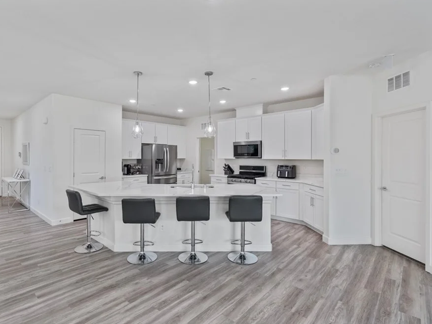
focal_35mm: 18
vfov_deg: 71.6
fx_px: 225
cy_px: 165
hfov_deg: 87.3
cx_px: 189
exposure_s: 1/750
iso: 3200
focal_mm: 16
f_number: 6.3
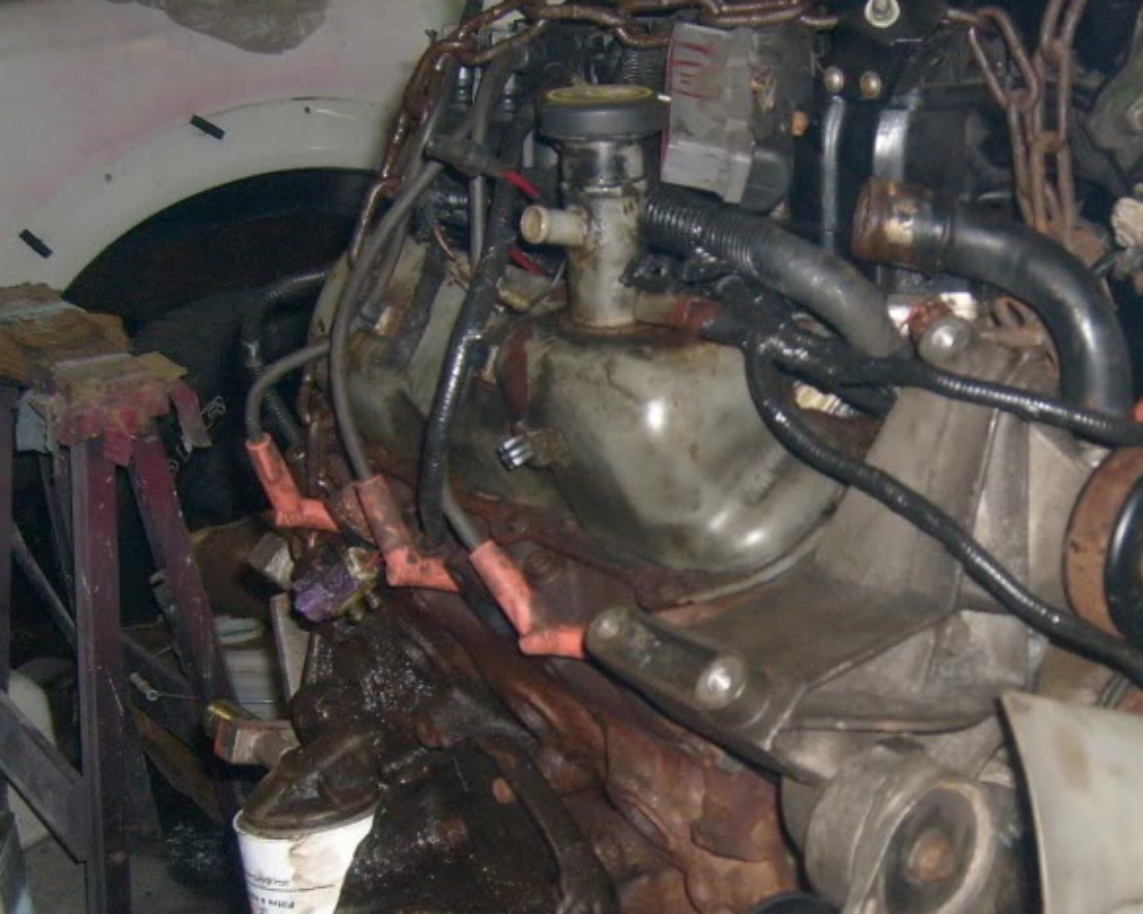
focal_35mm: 60
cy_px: 600
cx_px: 872
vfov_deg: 25.3
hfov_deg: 30.9
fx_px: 2029
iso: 100
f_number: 2.8
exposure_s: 1/45
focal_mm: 5.8
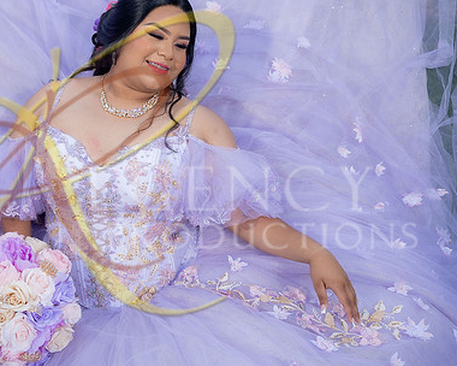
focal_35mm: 43
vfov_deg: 34.9
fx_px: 582
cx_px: 140
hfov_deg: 42.1
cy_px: 163
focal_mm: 20
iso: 125
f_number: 2.8
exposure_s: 1/800
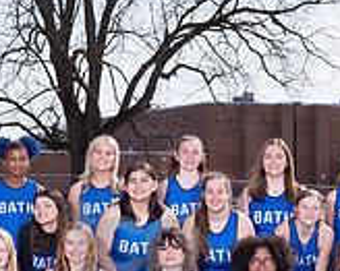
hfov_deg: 12.4
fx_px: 1569
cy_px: 228
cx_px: 159
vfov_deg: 9.9
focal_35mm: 156
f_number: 6.3
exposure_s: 1/250
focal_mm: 40
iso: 64
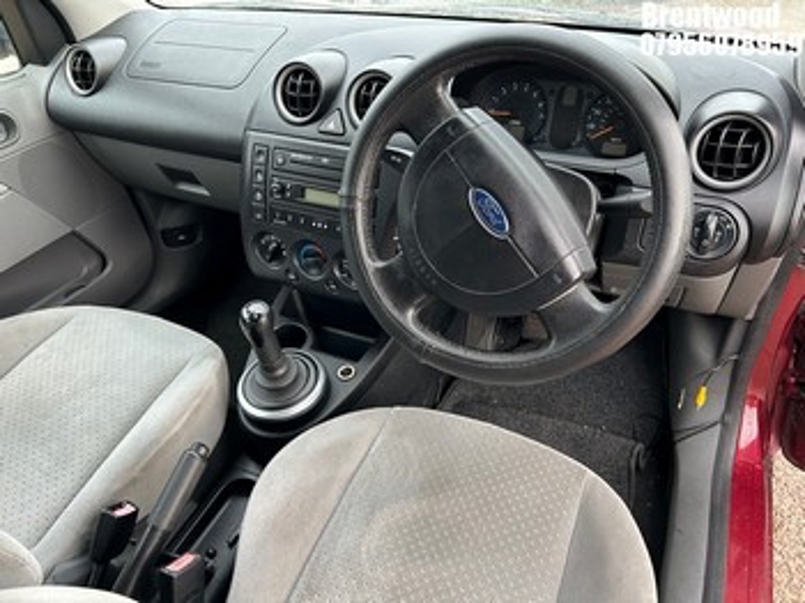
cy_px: 302
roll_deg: +6.4
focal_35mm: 26
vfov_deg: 53.0
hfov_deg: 67.3
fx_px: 604
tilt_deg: -35.3
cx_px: 402
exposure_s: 1/88
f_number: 1.5
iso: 125
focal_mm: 5.7
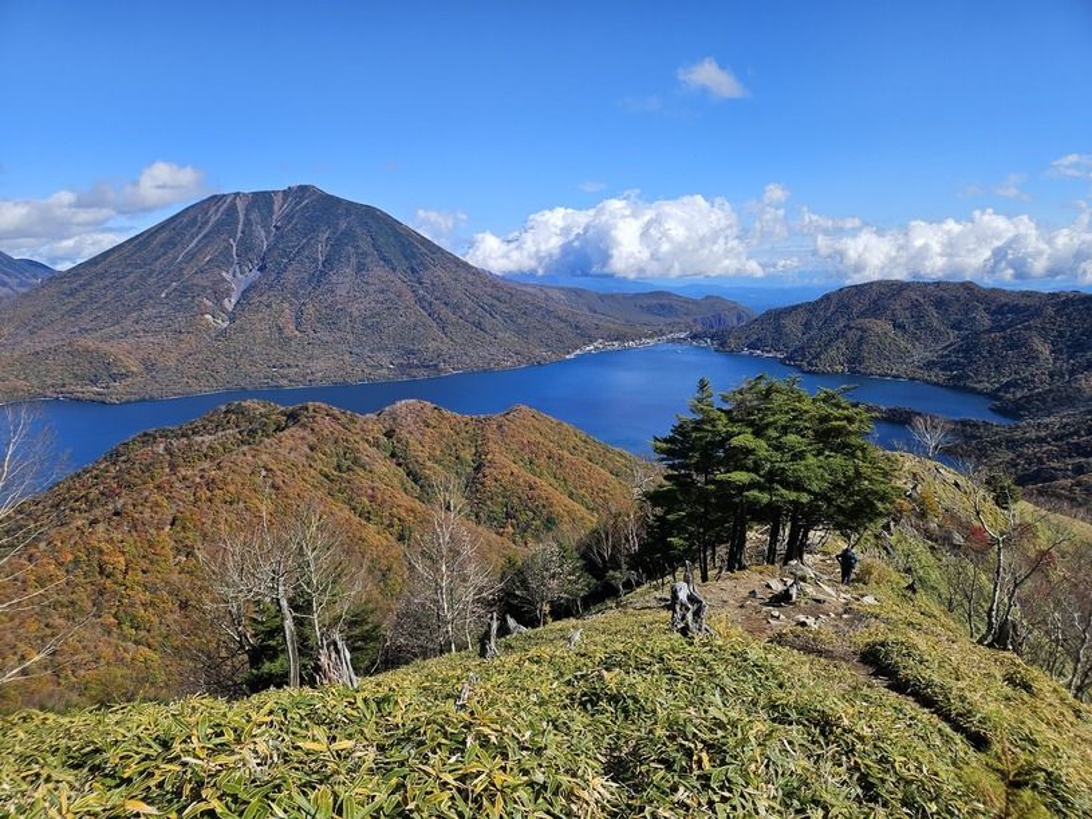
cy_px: 410
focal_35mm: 23
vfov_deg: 58.9
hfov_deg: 73.9
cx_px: 546
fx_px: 725
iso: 25
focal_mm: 5.4
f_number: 1.8
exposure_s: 1/1967
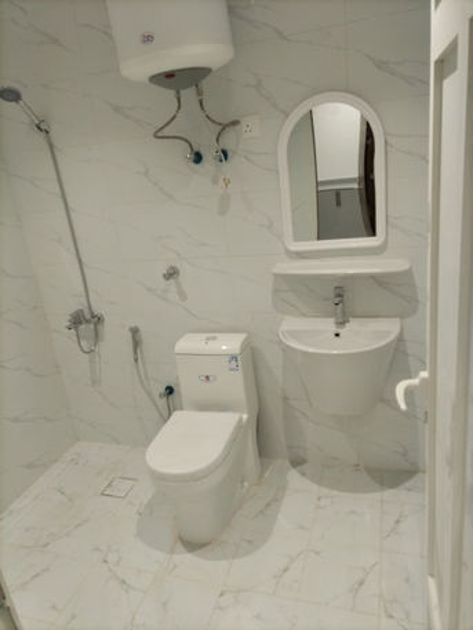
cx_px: 236
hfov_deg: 53.1
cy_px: 315
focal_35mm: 26
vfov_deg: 67.3
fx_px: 473
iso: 666
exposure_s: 1/100
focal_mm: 4.7
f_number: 1.8
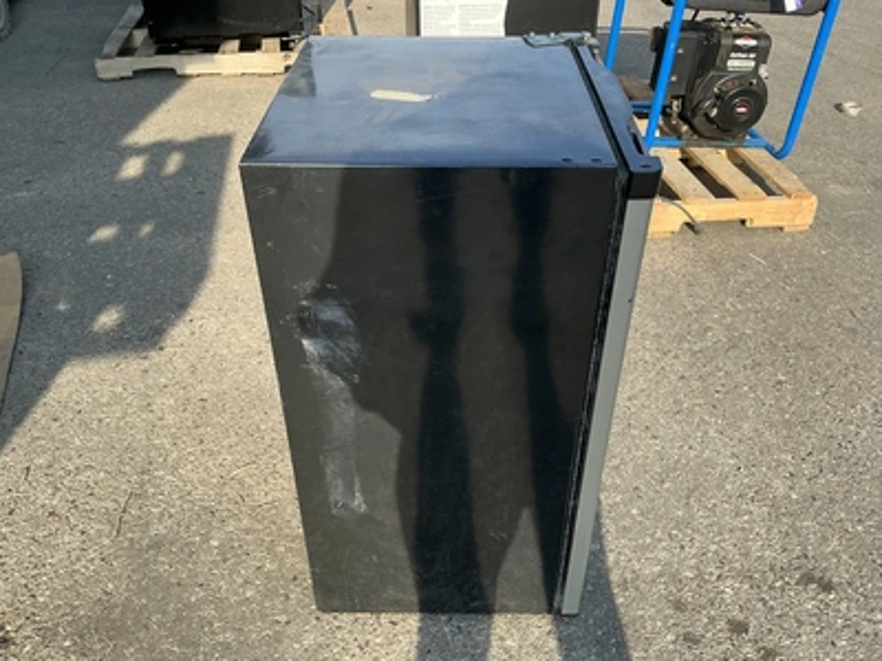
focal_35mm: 28
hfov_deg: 63.4
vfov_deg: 49.7
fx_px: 713
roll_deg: -1.2
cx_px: 441
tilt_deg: -37.0
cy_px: 330
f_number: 1.8
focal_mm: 3
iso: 25
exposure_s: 1/491
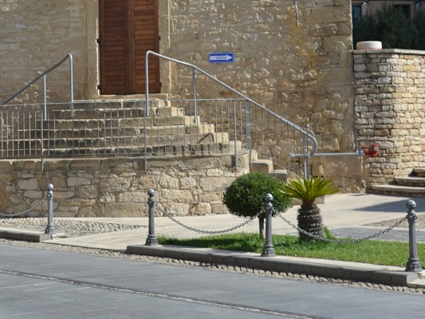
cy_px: 35
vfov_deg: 16.2
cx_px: 178
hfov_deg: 21.7
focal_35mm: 90
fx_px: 1105
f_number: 6.3
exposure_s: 1/160
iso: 100
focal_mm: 26
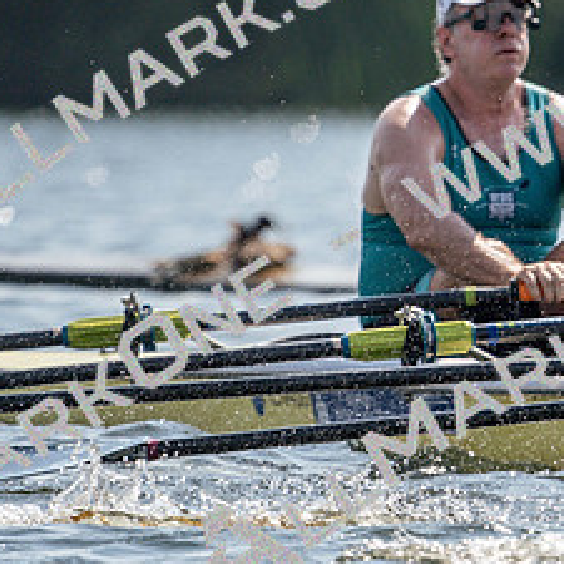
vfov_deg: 1.6
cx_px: 712
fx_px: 19761
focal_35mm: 1072
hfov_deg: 1.6
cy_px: 227
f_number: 6.3
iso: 250
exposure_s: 1/1600
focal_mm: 489
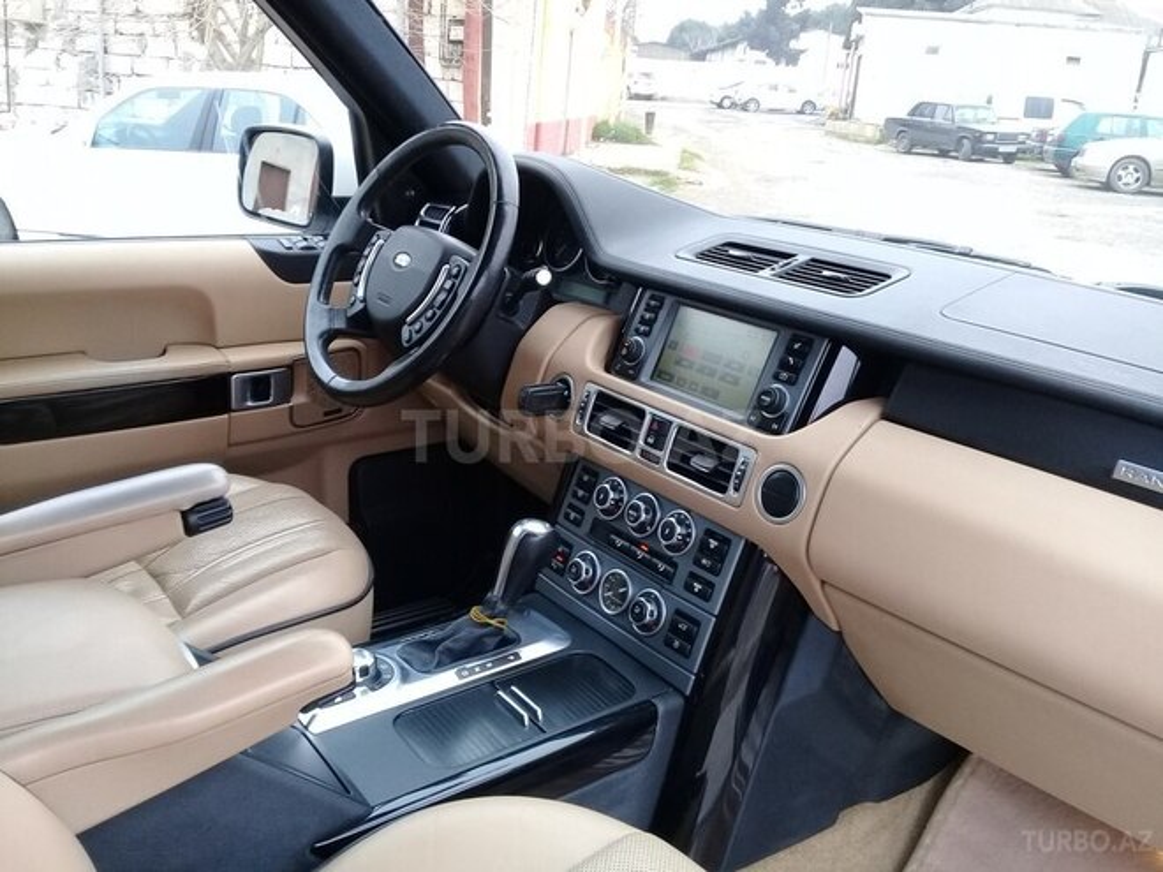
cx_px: 582
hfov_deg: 58.4
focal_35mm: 31
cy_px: 436
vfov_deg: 45.4
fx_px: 1042
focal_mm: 3.3
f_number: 2.2
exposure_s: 1/100
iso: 80
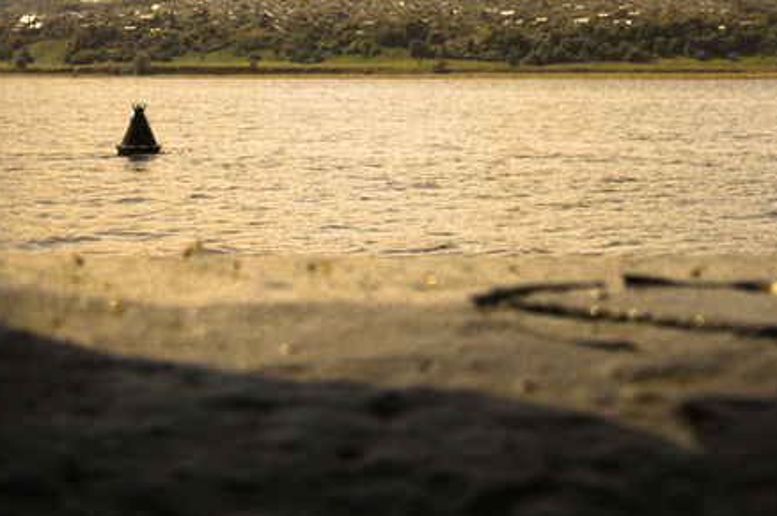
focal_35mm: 74
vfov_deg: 17.9
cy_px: 5
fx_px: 1595
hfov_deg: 27.3
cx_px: 495
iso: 200
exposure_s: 1/200
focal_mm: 24
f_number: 22
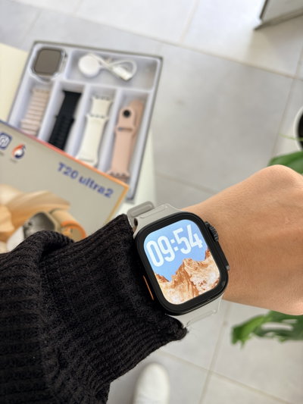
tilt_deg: -73.5
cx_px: 152
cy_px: 202
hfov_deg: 53.1
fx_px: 303
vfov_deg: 67.3
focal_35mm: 26
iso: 50
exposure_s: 1/121
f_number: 1.6
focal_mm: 5.96
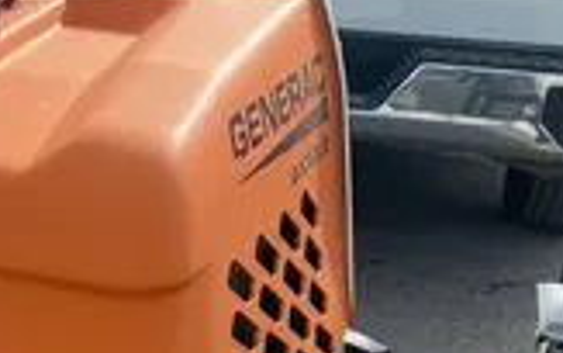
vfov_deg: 13.8
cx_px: -117
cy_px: 396
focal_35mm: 93
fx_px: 1427
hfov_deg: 20.8
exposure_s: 1/1135
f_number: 1.8
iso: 32
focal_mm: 4.25
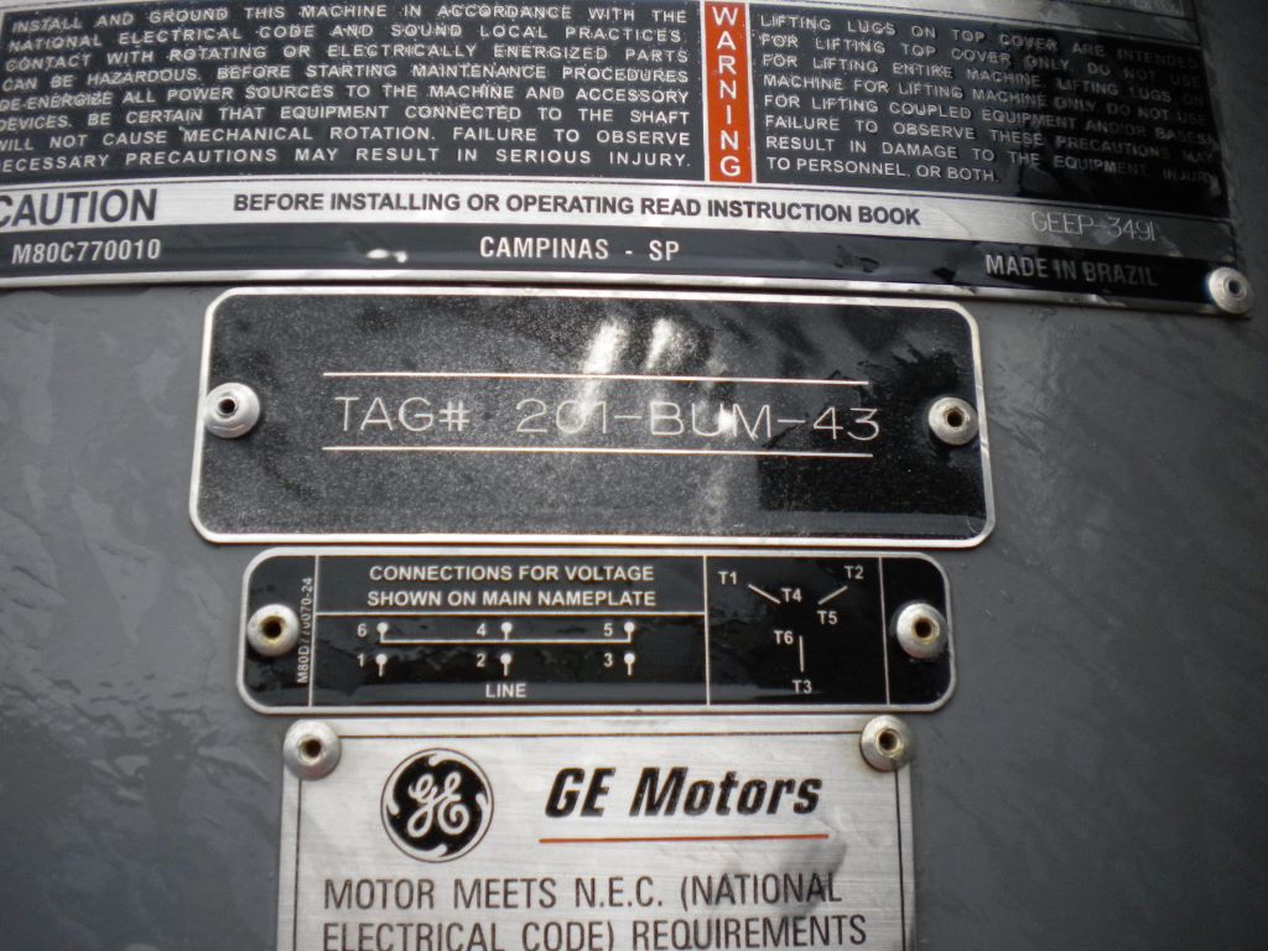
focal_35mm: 35
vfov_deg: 40.7
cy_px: 476
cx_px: 634
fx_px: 1282
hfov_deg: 52.6
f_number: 3.1
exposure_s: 1/500
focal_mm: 6.3
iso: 258
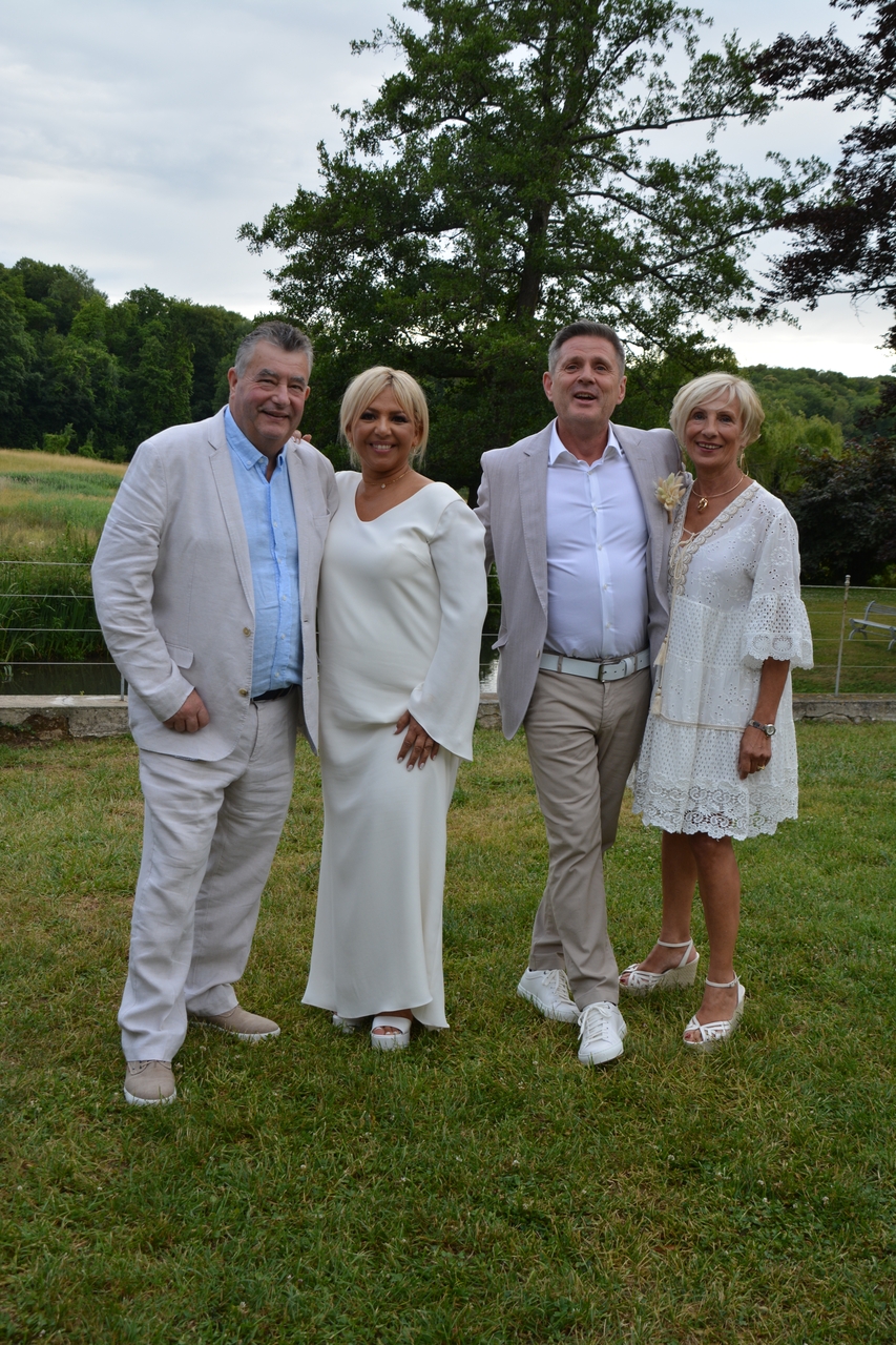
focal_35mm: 33
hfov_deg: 40.0
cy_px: 672
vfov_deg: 57.2
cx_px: 448
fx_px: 1232
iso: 200
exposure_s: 1/125
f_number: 5.6
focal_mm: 22
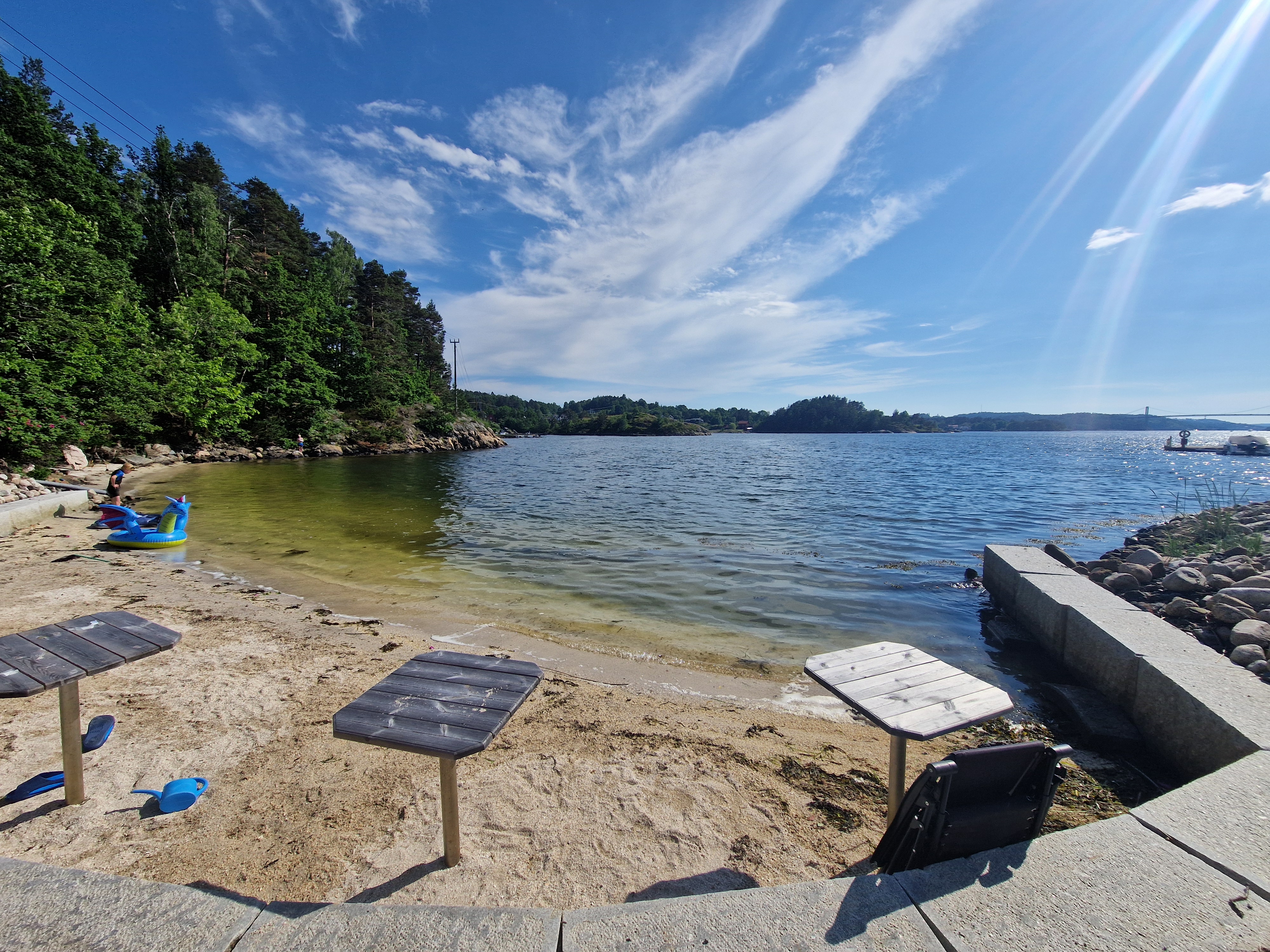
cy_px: 476
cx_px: 635
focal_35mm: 13
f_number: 2.2
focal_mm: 2.2
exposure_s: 1/5072
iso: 50
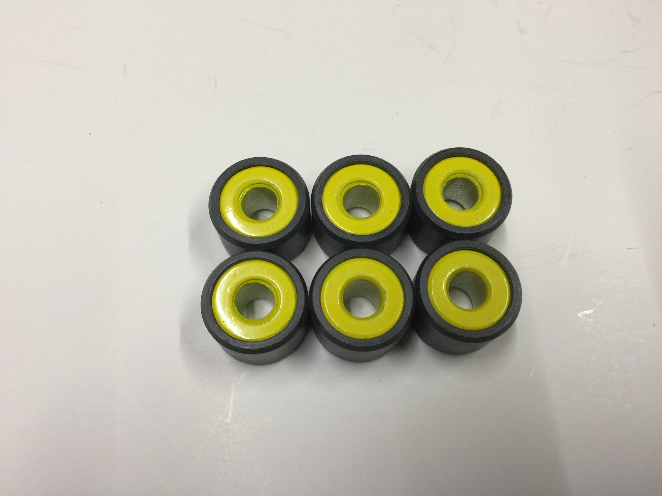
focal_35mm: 29
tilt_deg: -72.1
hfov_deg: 61.7
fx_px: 555
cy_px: 248
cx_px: 331
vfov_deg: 48.2
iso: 50
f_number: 2.2
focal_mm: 4.15
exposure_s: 1/17
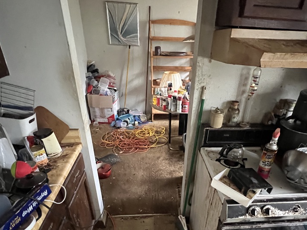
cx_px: 173
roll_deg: -3.0
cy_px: 158
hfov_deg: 76.0
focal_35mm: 22
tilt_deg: -33.4
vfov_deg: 59.3
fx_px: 195
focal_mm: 1.57
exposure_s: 1/35
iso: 1250
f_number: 1.8
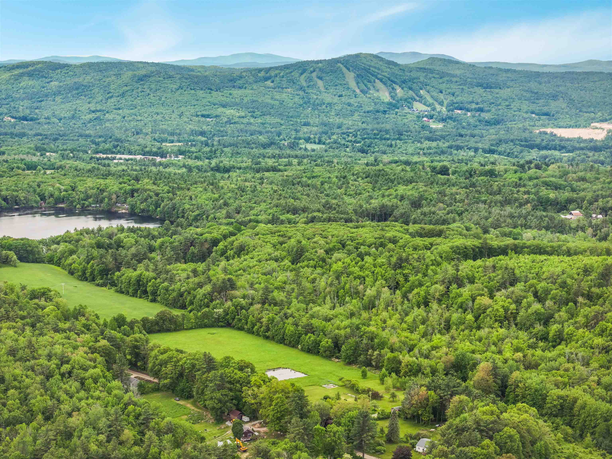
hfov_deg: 27.8
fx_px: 1238
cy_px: 230
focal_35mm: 70
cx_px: 306
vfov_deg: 21.0
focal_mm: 19.35
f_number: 2.8
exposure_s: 1/1250
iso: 130
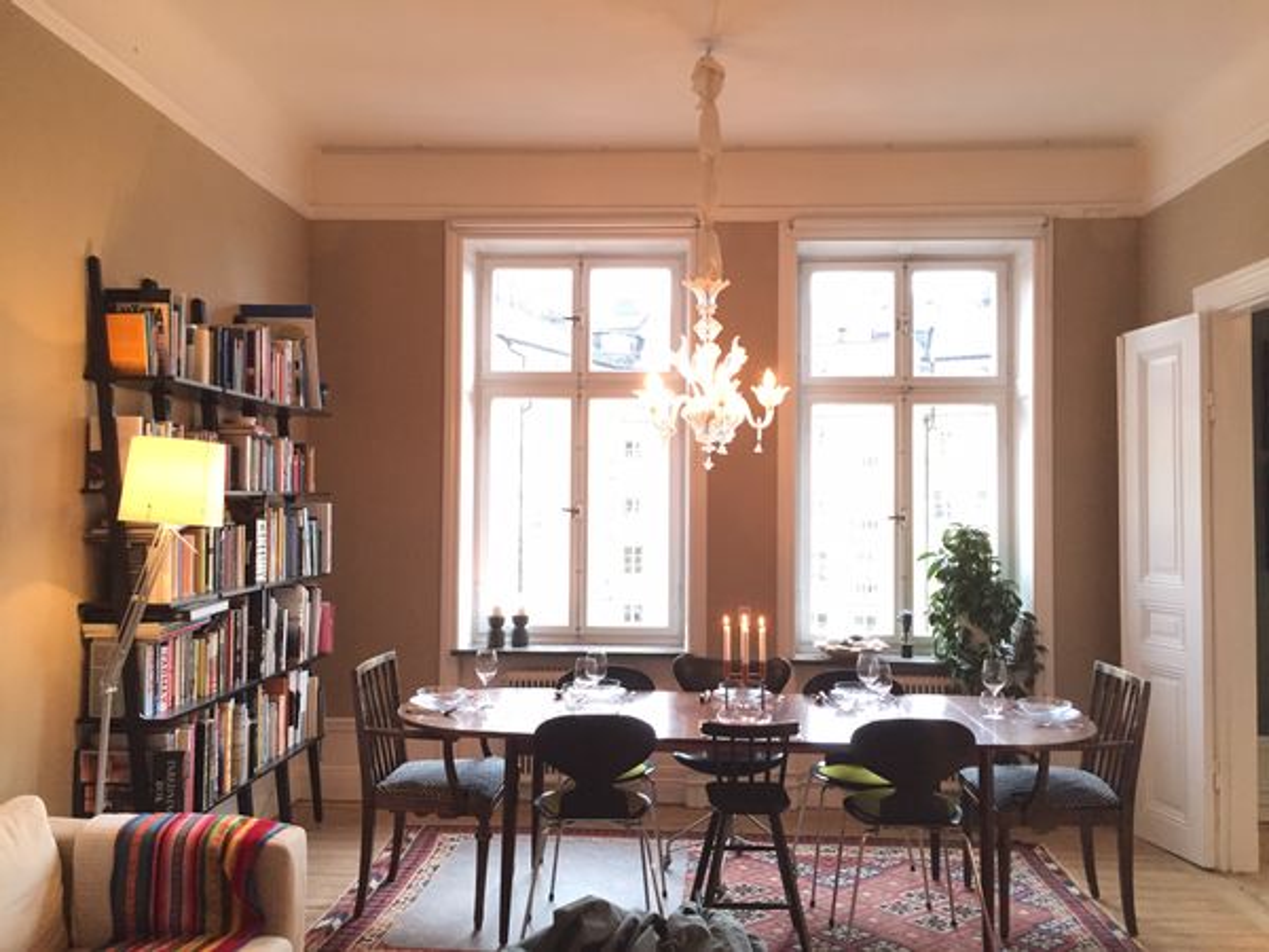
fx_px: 1063
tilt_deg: +1.4
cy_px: 476
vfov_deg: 48.2
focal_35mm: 29
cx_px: 634
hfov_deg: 61.7
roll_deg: -1.4
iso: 160
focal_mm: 4.15
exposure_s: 1/30
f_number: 2.2
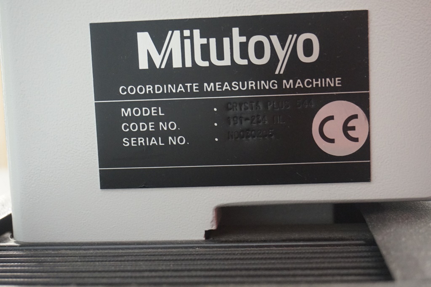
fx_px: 665
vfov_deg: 24.4
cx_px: 216
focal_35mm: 56
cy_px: 144
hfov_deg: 35.9
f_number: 5.6
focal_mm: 37
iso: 3200
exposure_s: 1/25
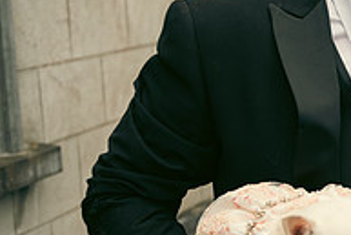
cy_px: 96
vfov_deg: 15.7
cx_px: 511
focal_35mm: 87
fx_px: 849
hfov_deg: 20.4
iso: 400
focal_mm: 29
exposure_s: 1/800
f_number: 3.5
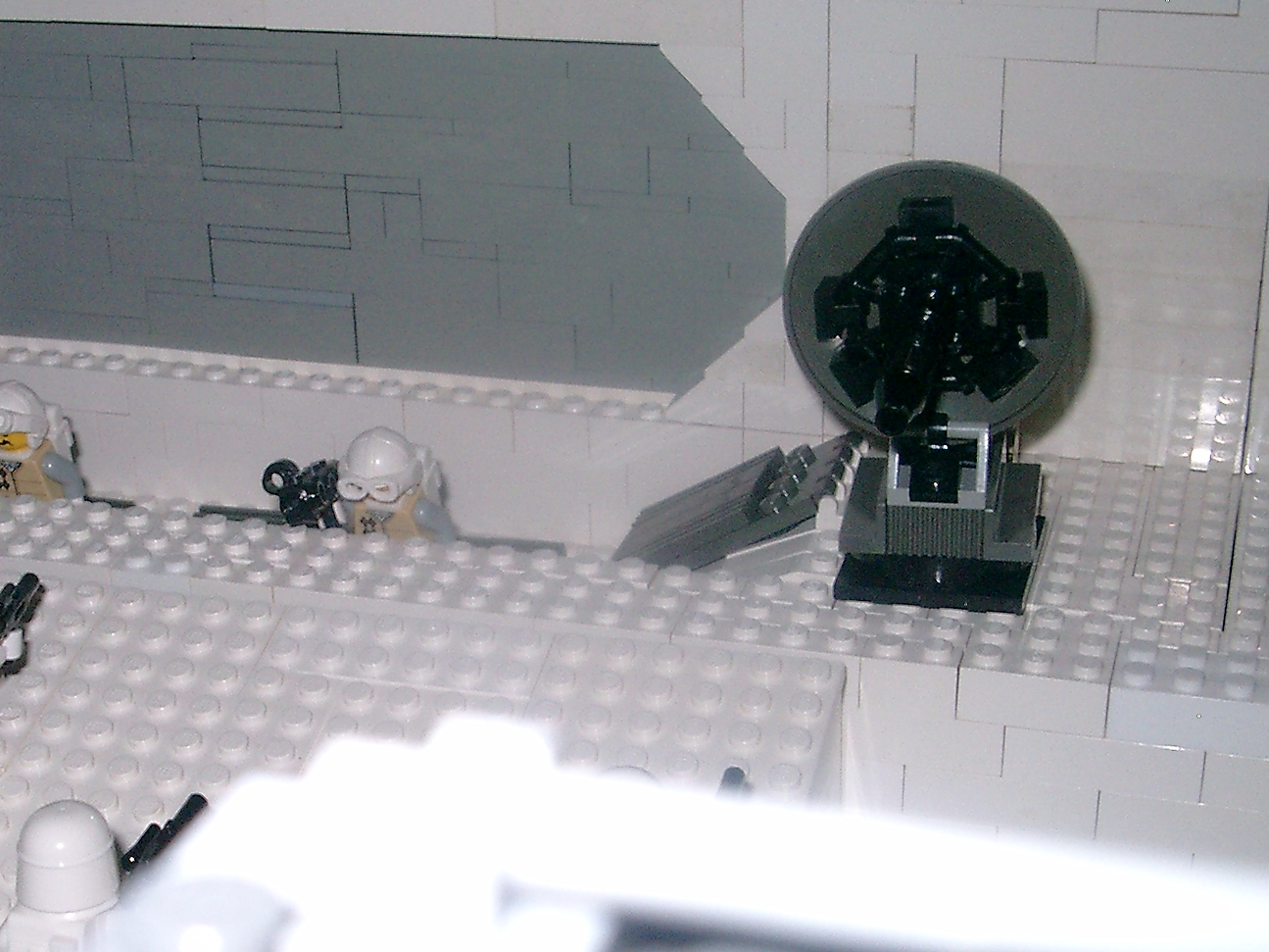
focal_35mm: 64
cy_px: 632
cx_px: 473
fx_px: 2346
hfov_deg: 30.1
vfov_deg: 22.8
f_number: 5
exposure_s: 1/400
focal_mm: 7.6
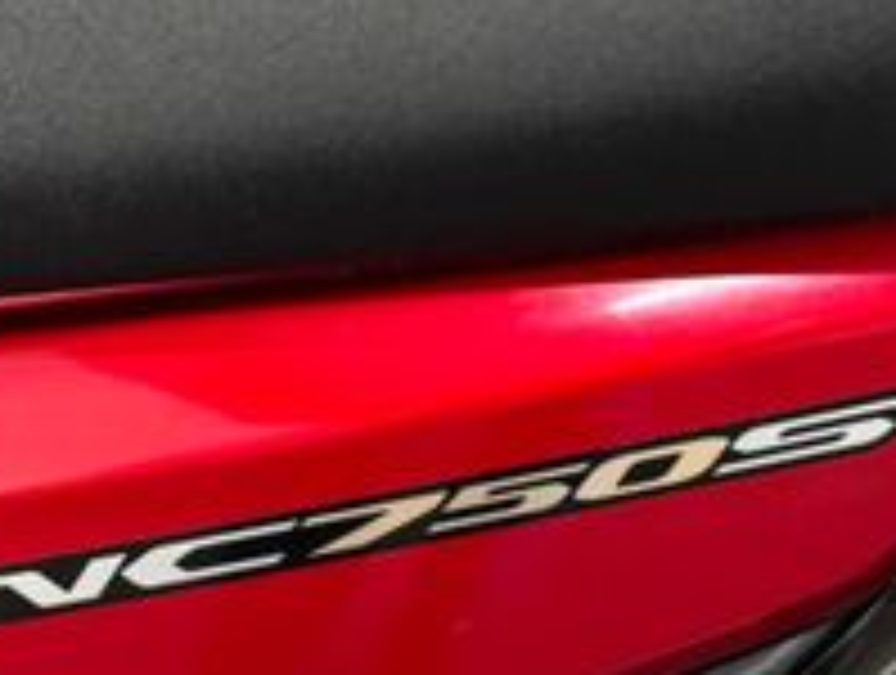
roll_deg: -4.8
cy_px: 320
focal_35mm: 77
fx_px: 1997
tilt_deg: -29.9
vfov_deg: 19.2
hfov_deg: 25.3
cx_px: 365
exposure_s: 1/33
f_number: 1.78
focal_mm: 6.76
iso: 800
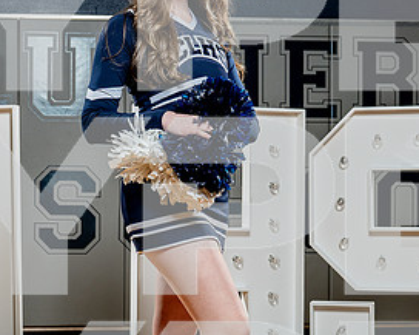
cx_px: 106
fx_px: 1214
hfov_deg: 19.4
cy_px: 190
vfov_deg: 15.7
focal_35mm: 98
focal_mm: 35
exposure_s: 1/250
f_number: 5.6
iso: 250
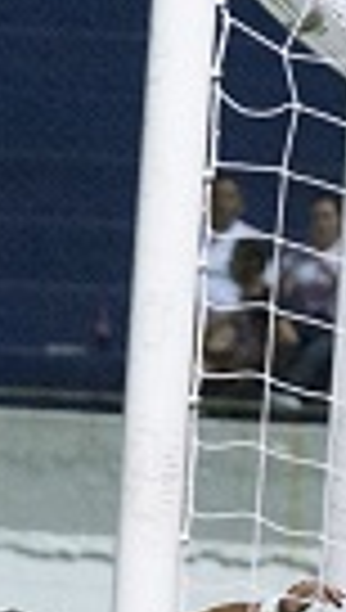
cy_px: 745
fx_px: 13990
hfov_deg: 1.4
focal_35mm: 862
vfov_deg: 2.5
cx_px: -404
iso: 6400
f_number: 4.5
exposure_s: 1/640
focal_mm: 160
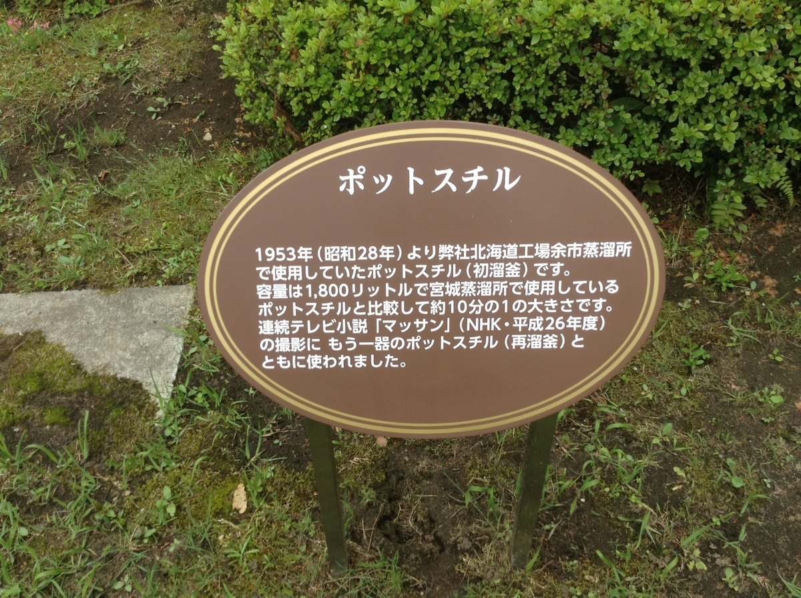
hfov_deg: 55.4
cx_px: 400
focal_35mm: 33
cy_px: 299
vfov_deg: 42.8
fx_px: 762
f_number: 2.4
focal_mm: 3.3
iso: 25
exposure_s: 1/294
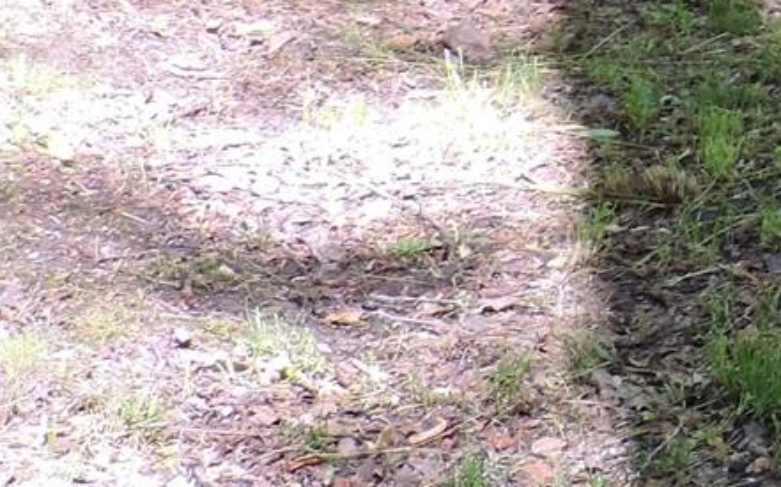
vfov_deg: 6.5
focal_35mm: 197
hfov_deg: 9.6
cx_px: 1790
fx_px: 4190
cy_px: -492
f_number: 3.3
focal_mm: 7.1
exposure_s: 1/100
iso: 100
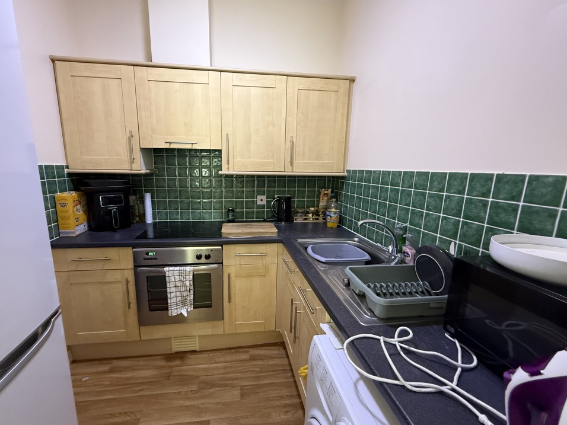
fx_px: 246
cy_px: 211
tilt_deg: -9.4
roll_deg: -0.9
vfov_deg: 81.7
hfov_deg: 98.0
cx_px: 266
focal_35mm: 15
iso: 640
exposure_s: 1/50
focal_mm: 2.22
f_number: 2.2
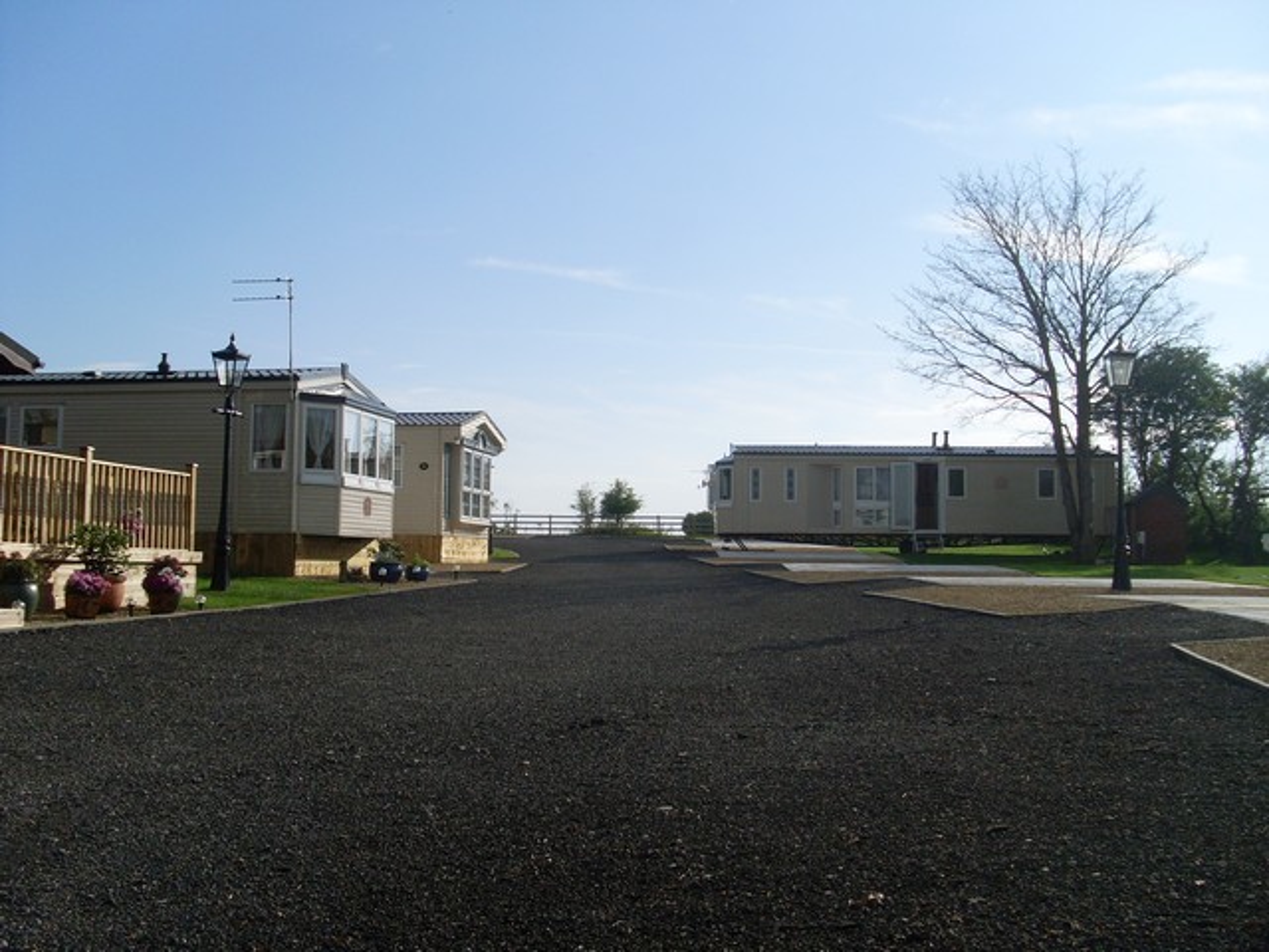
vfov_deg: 37.7
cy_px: 476
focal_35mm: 38
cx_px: 634
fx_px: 1393
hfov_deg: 49.0
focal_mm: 6.3
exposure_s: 1/500
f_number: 7.7
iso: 80
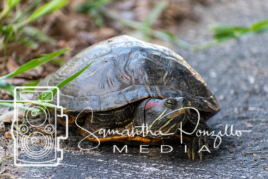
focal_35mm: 450
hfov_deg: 4.6
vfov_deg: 3.1
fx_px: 3351
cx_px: 134
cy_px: 90
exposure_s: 1/500
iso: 2200
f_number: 6.3
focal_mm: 300
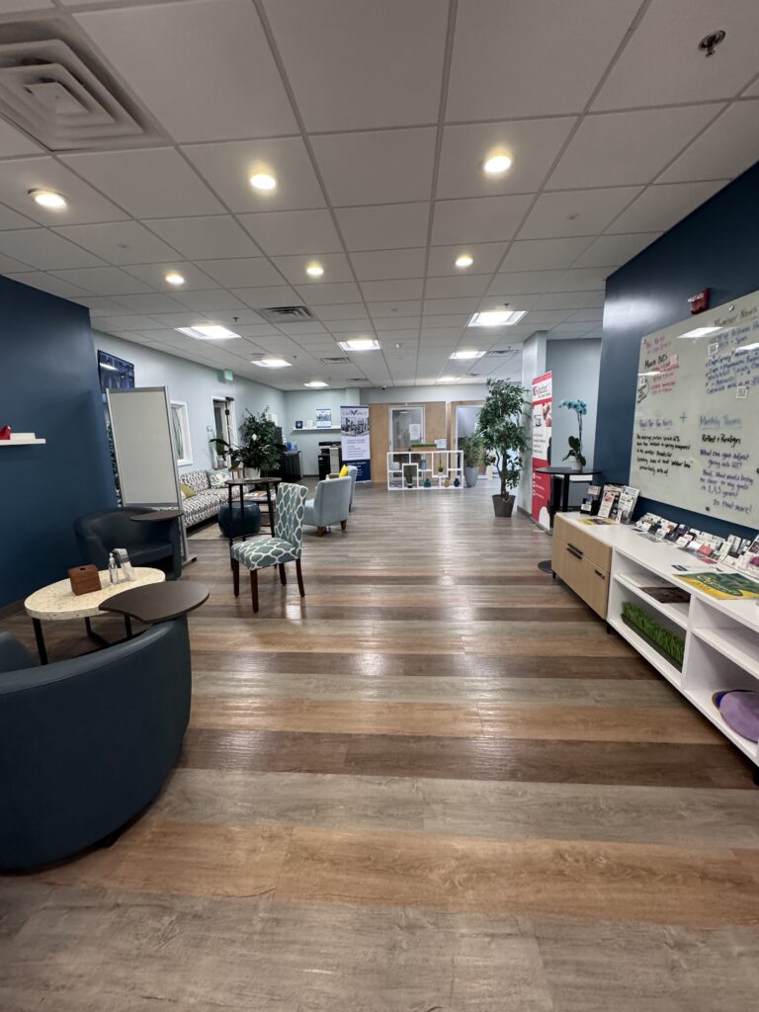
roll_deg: +2.0
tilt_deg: -8.9
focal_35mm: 14
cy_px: 506
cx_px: 380
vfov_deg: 102.1
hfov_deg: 85.7
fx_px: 409
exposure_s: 1/120
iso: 320
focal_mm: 2.22
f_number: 2.2
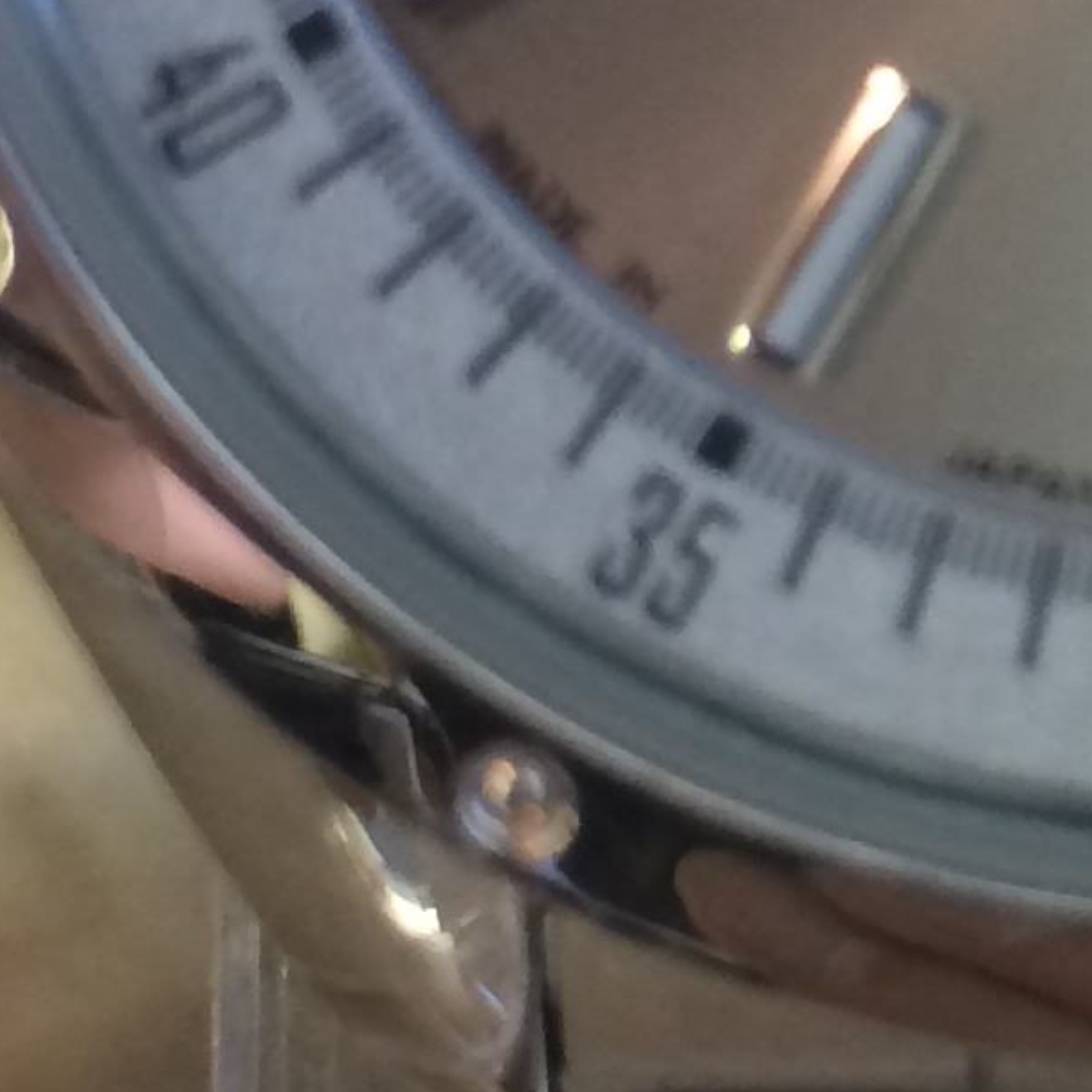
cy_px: 4
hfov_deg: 12.3
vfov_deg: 12.5
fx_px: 4925
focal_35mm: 138
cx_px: 1400
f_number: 2.2
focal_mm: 4.15
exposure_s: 1/33
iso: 100
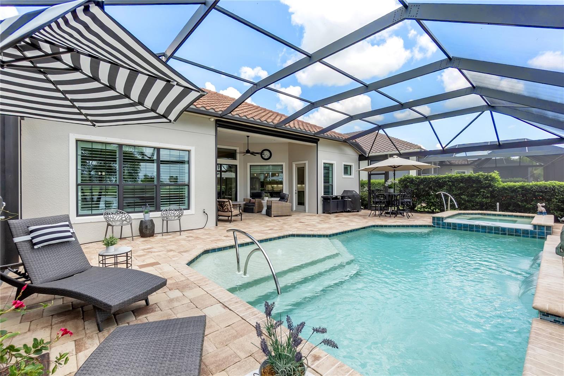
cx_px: 282
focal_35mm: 15
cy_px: 188
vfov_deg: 77.3
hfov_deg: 100.4
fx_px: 235
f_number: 8
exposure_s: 1/60
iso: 100
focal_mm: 10
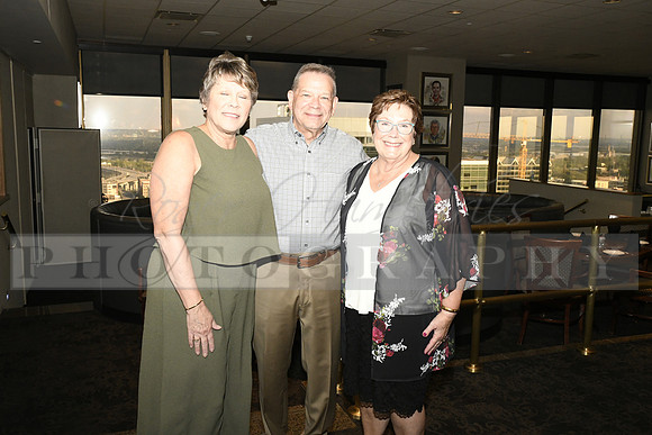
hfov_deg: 54.4
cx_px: 326
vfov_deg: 37.9
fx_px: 634
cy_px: 218
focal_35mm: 35
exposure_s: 1/60
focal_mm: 35
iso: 6400
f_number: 11
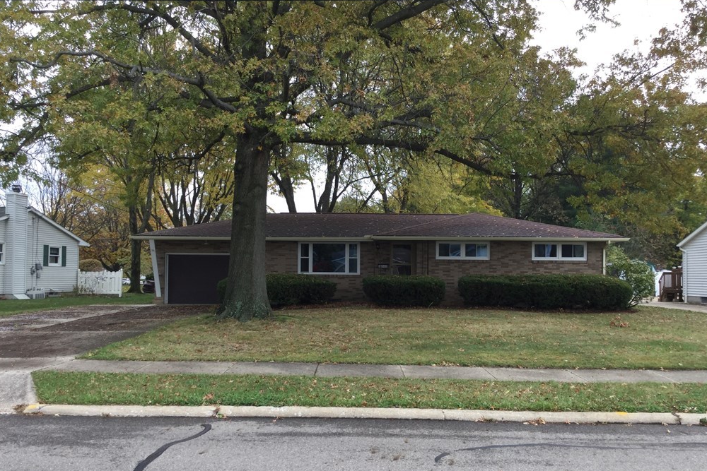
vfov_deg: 40.0
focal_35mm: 33
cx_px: 356
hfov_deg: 57.2
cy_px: 254
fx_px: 648
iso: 25
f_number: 2.4
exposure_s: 1/190
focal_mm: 3.3
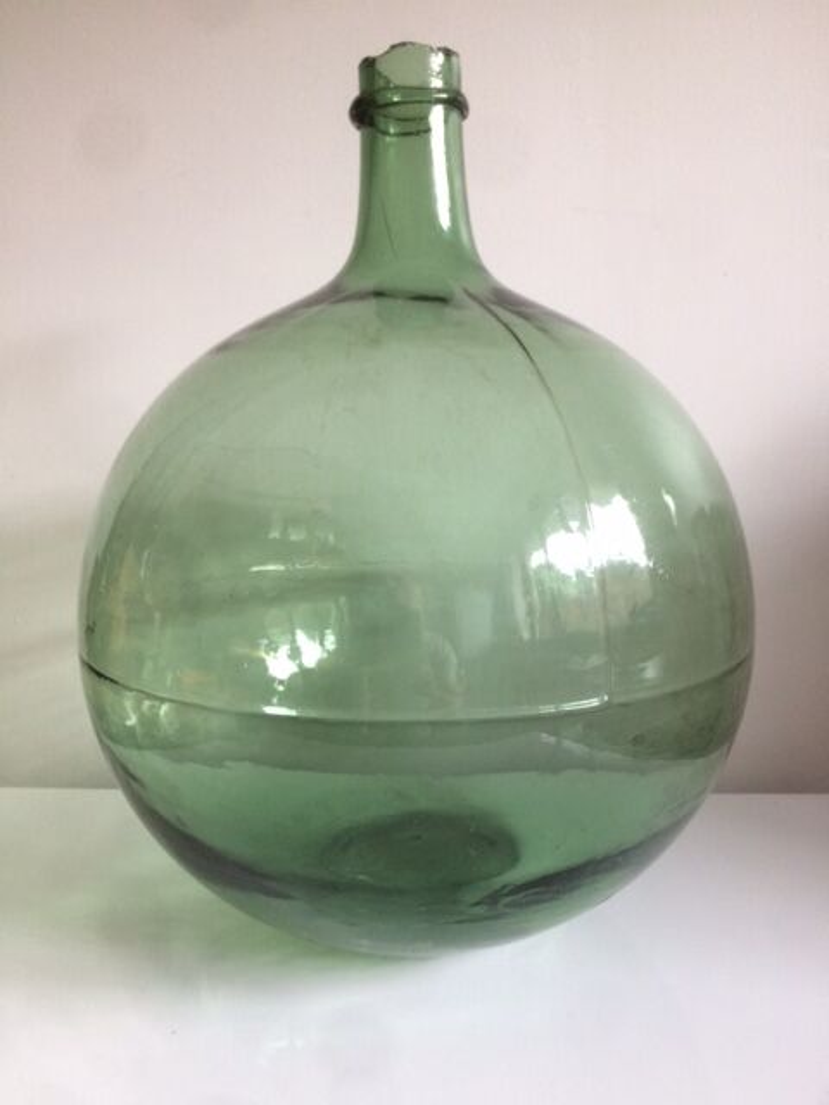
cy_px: 552
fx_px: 926
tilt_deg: -9.9
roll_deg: +2.7
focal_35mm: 29
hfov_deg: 48.2
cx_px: 414
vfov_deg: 61.7
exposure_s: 1/33
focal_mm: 4.15
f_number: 2.2
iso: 80
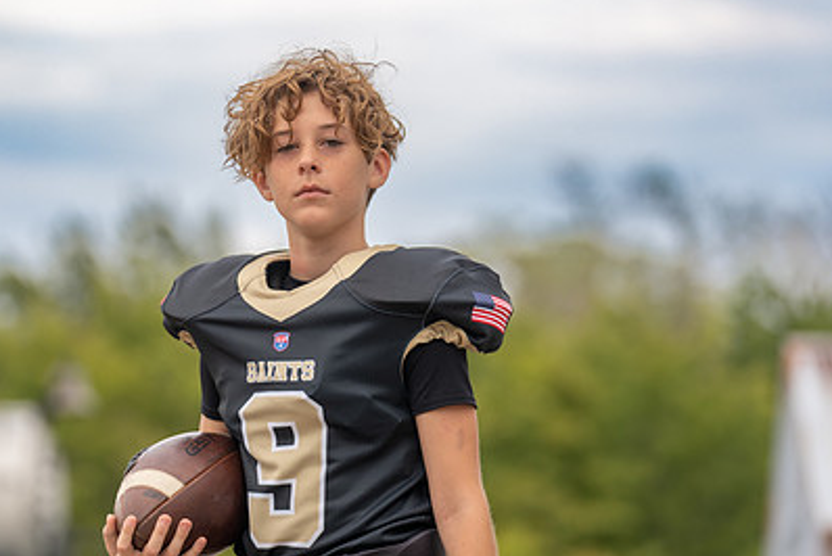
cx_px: 352
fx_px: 4695
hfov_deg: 10.1
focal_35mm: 203
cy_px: 358
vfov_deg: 6.8
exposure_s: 1/400
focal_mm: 132
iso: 100
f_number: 2.8
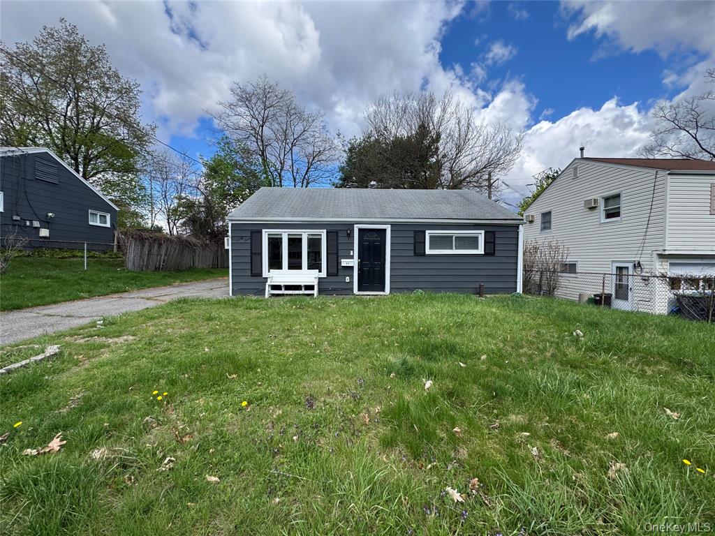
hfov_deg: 102.1
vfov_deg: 85.7
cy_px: 268
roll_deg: +0.0
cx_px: 358
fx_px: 289
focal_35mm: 14
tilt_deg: -1.8
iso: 40
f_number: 2.2
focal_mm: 2.22
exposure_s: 1/879
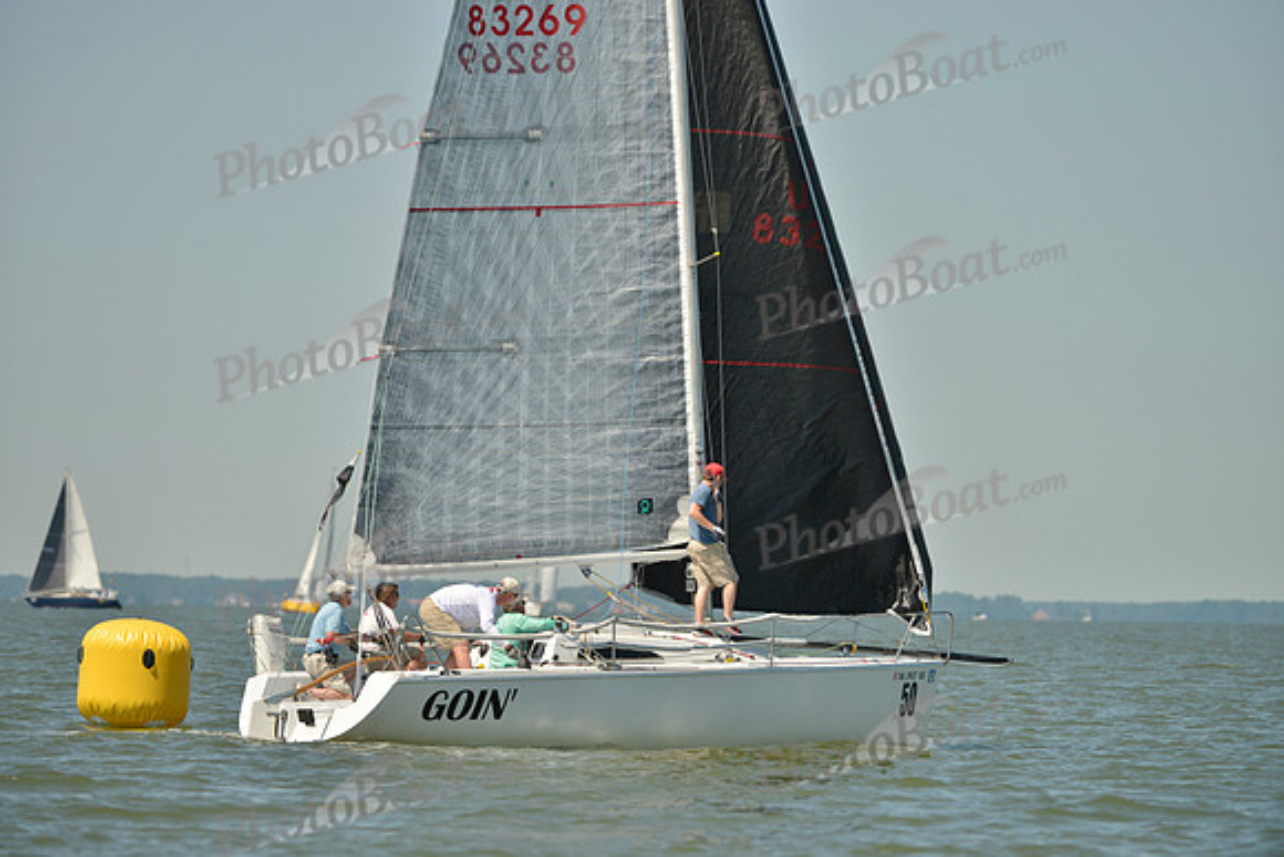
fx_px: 11059
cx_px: 642
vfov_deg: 4.4
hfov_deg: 6.6
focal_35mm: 310
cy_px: 428
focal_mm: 310
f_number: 5
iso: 200
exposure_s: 1/1600
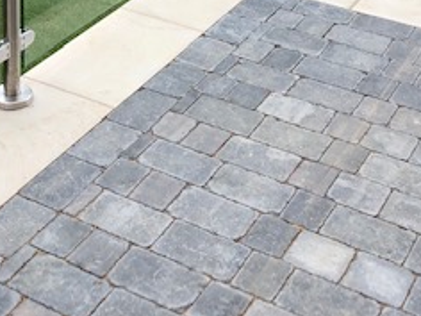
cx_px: 120
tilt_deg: -18.8
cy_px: -98
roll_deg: -2.2
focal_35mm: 76
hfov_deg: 25.4
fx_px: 924
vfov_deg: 18.1
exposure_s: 1/564
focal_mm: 3.99
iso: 20
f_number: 1.8
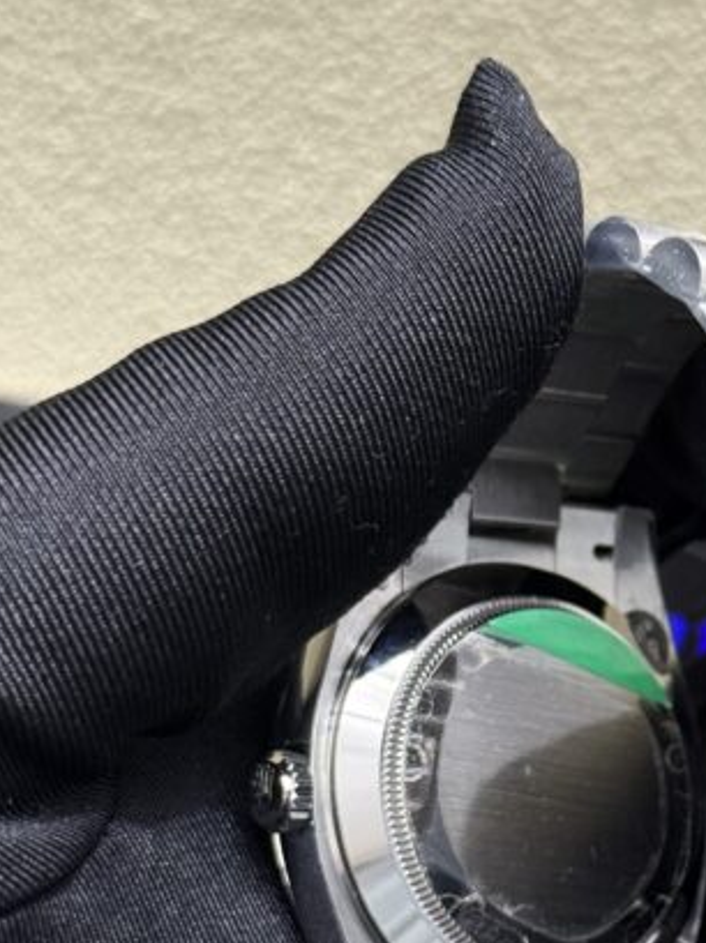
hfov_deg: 15.5
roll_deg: -5.5
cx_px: 618
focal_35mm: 94
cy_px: 775
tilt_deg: -41.2
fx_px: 2560
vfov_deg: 20.6
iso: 250
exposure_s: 1/60
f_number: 1.78
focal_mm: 6.76
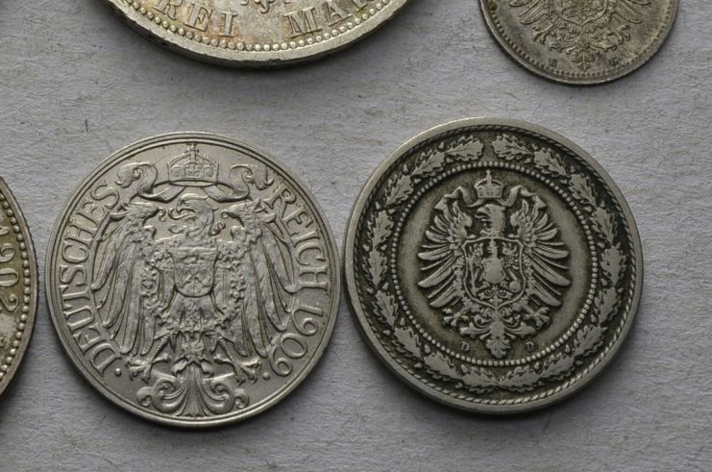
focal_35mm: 123
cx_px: -37
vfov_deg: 11.0
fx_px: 2428
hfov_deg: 16.3
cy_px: 69
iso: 400
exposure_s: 1/250
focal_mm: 38
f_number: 14
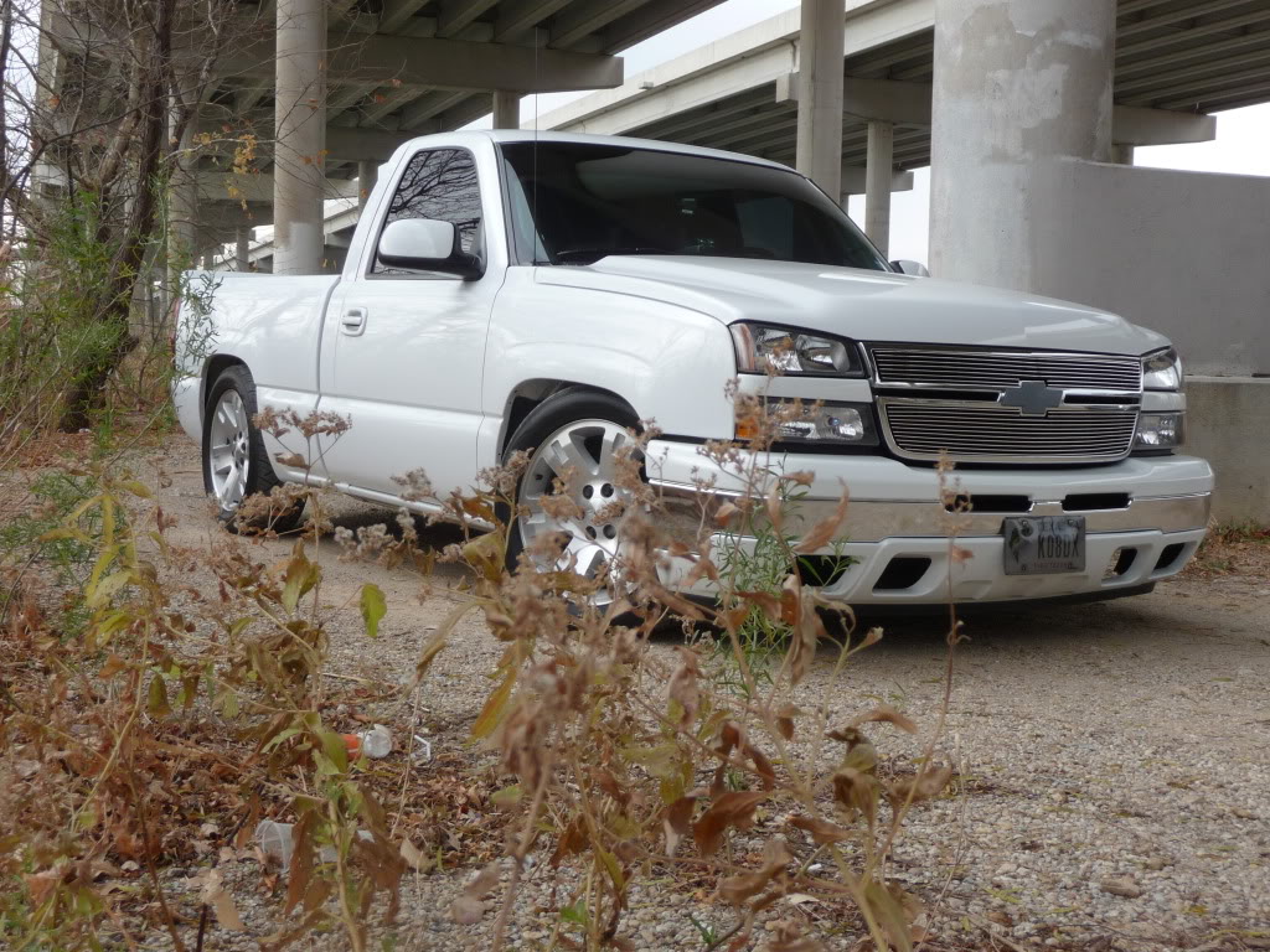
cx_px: 635
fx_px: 1651
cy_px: 476
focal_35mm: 45
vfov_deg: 32.2
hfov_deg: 42.1
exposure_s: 1/250
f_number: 4.1
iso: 100
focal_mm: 7.6
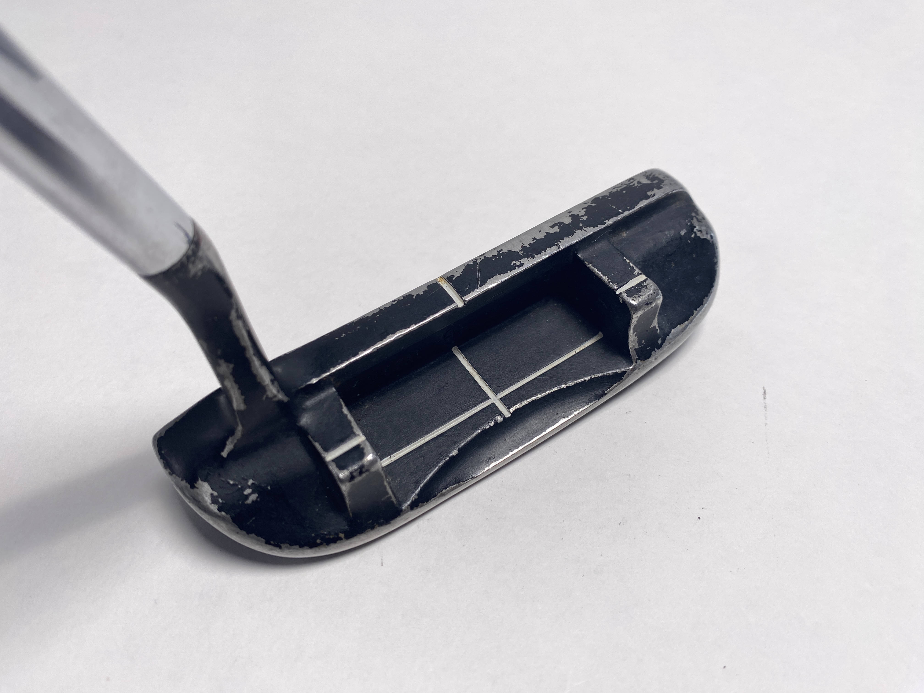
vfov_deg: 53.1
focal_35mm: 26
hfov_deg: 67.3
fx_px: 694
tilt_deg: -49.4
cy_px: 346
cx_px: 462
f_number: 1.8
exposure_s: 1/654
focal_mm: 4.25
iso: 32
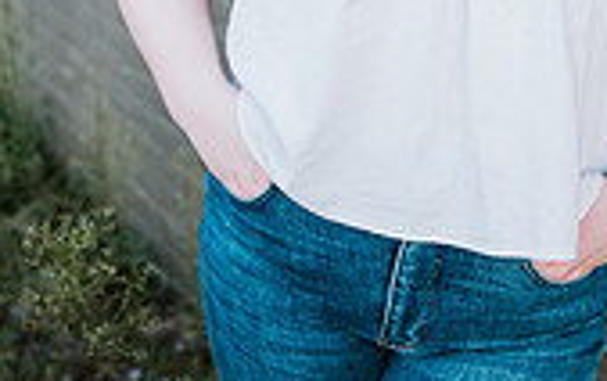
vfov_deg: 18.6
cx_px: 420
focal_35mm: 65
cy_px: -119
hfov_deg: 31.2
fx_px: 1076
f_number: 2
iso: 125
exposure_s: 1/400
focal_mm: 24
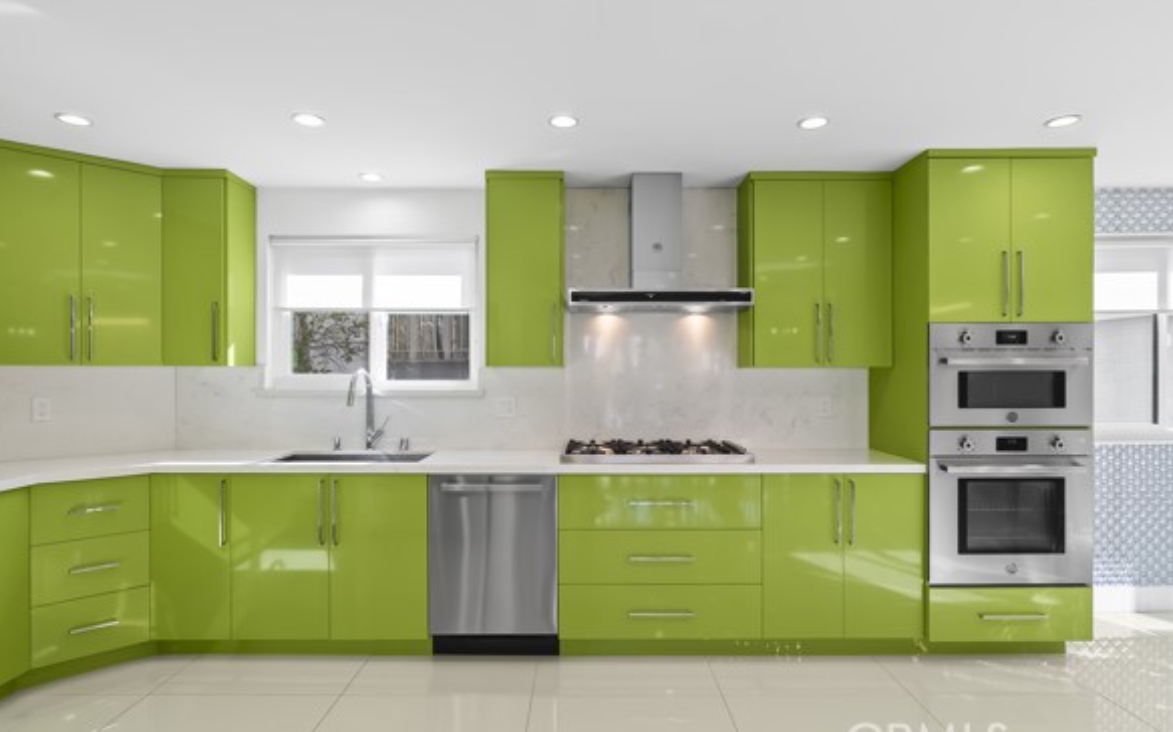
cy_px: 367
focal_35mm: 21
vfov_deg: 57.2
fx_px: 671
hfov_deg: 82.3
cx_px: 594
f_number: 8
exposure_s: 1/6
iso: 250
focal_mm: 20
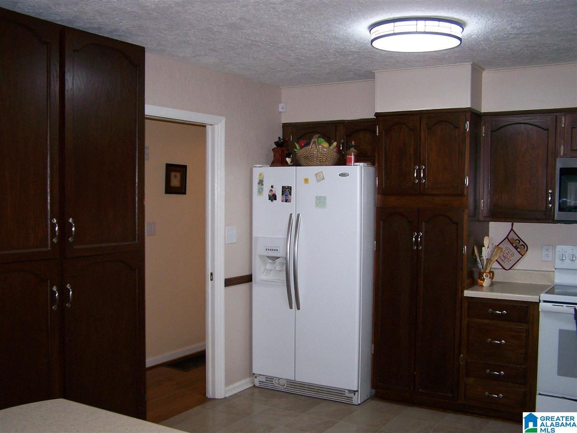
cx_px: 288
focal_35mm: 38
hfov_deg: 48.9
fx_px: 634
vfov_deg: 37.8
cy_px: 216
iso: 160
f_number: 2.8
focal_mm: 6.3
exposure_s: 1/60
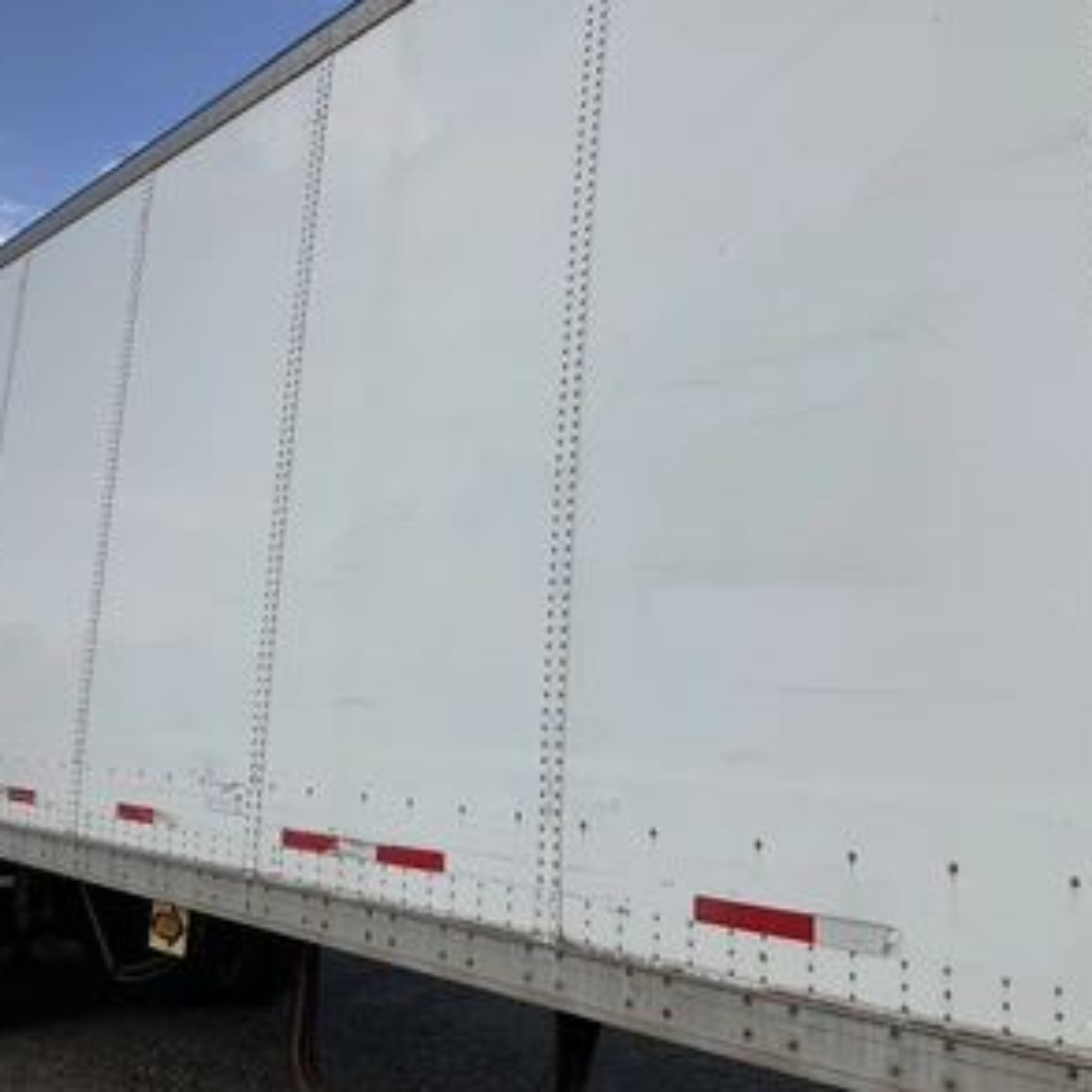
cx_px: 481
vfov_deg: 47.2
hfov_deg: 47.1
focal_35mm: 35
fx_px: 1249
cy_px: 552
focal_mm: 3
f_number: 1.8
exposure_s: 1/2058
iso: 25
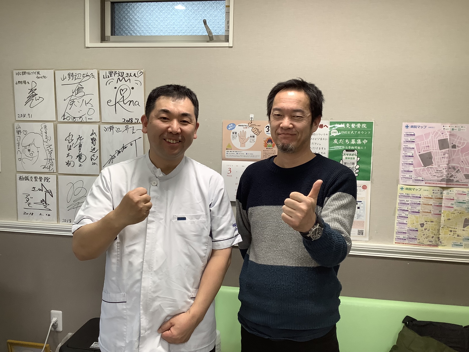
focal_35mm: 31
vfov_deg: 45.4
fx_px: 420
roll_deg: -0.9
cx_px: 234
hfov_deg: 58.4
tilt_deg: -6.1
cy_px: 176
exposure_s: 1/50
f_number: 2.4
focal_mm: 3.3
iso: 64
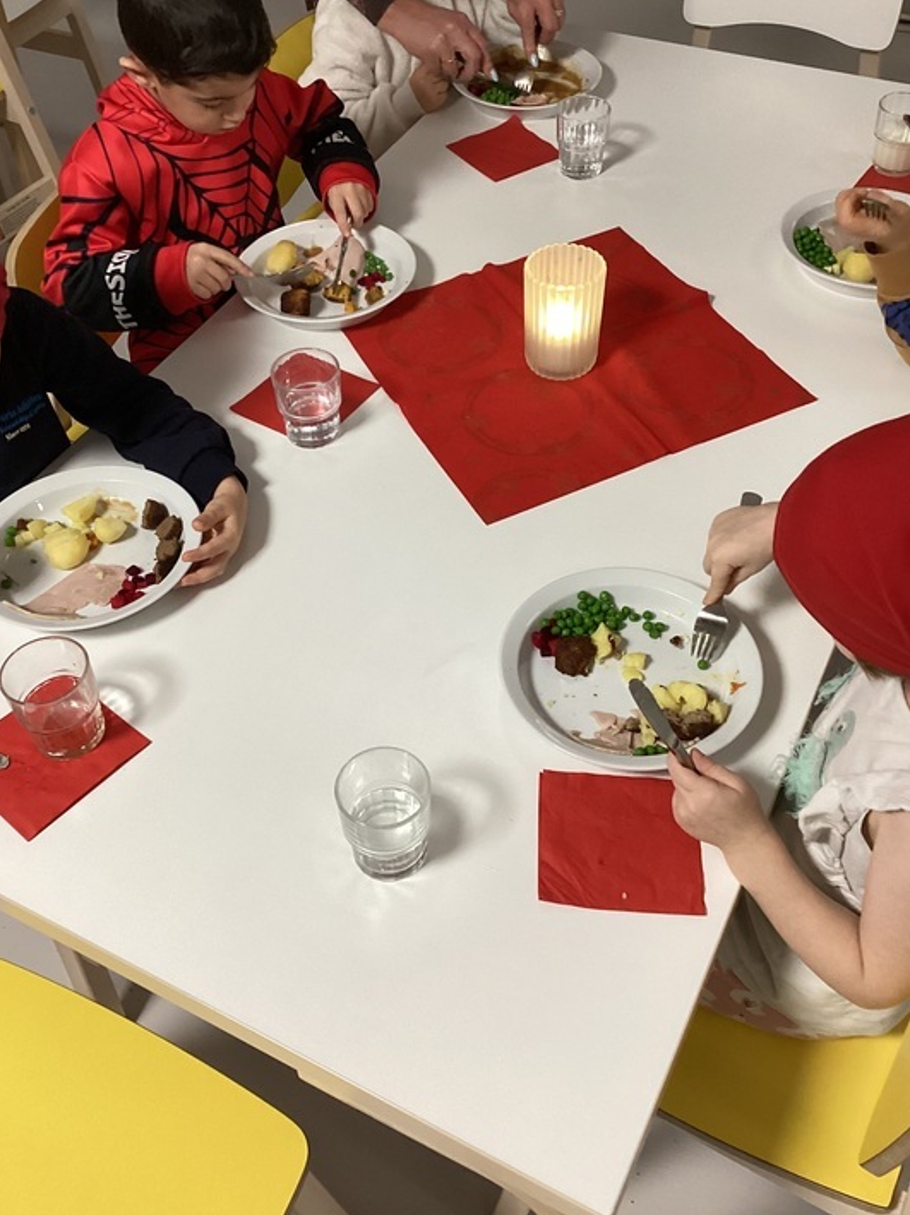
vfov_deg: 52.6
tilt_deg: -46.1
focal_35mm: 35
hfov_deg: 40.7
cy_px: 547
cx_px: 435
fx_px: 1228
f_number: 2.4
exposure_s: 1/60
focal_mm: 3.3
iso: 250
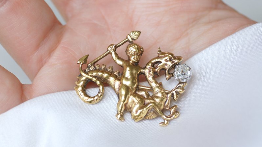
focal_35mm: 166
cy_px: 74
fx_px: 1153
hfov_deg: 13.0
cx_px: 131
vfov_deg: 7.3
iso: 200
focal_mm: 70
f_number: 4.5
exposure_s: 1/160
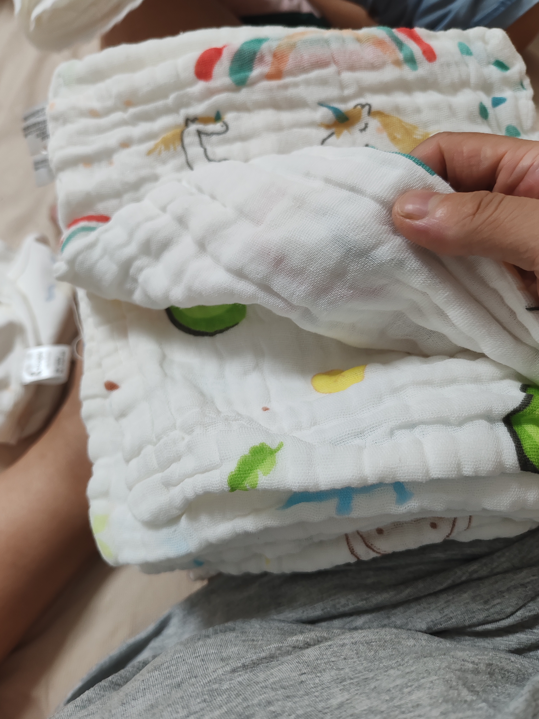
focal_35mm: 27
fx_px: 561
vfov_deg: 65.3
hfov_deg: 51.4
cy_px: 360
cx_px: 270
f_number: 1.9
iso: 1000
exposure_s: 1/100
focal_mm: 6.12
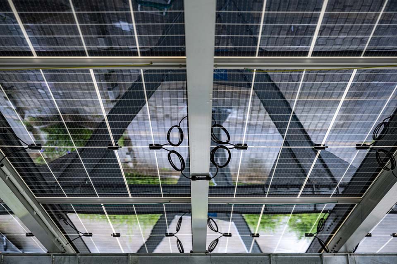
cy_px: 132
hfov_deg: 28.9
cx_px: 198
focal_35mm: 70
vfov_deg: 19.4
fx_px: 772
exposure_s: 1/500
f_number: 4
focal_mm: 70
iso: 360
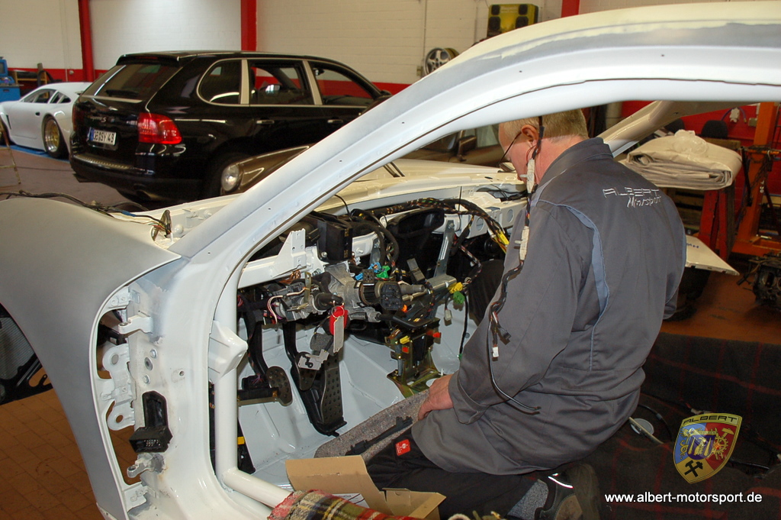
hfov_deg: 59.5
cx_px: 390
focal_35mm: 32
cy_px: 260
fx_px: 683
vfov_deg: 41.6
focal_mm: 21
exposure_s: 1/60
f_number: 3.5
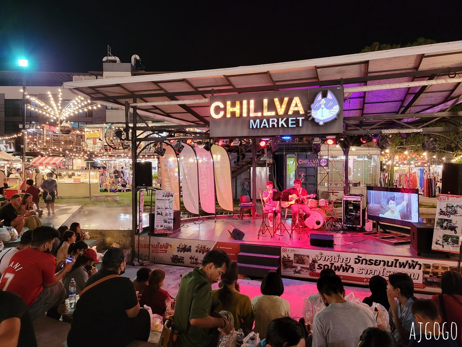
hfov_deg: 67.3
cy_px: 174
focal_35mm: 26
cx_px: 231
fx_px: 347
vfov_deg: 53.1
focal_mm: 5.4
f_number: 1.8
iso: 500
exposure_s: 1/50
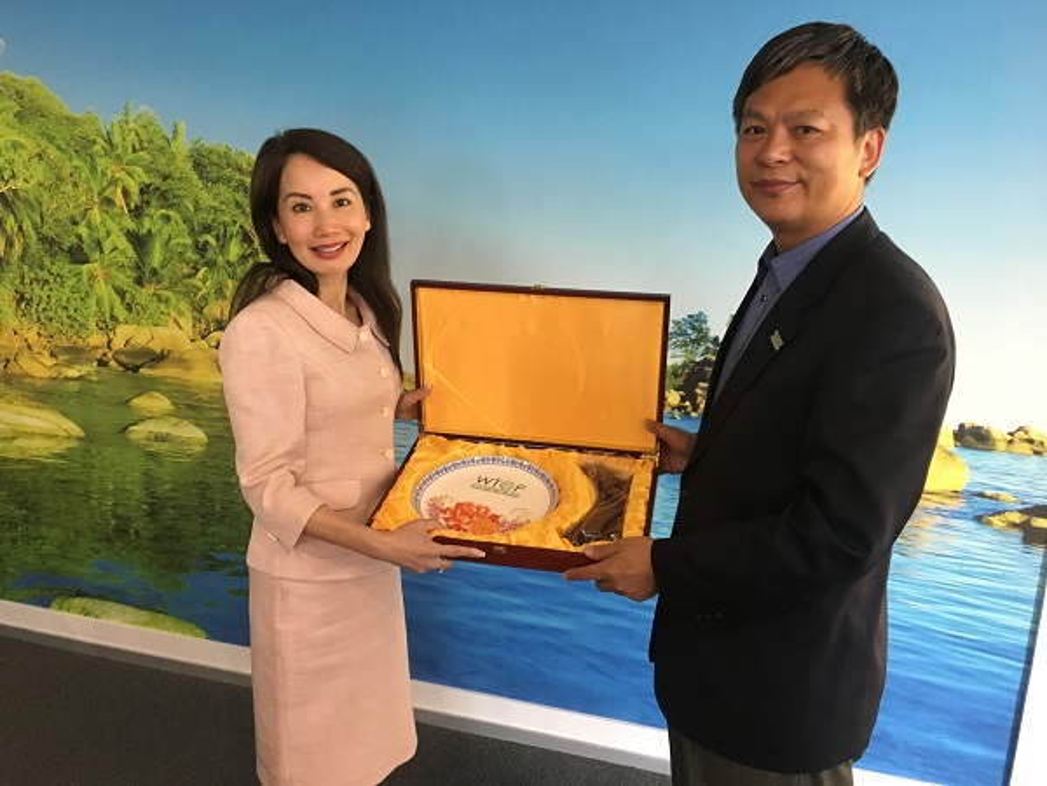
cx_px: 524
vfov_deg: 48.2
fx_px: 877
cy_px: 393
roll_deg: -2.9
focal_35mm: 29
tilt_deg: -12.9
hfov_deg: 61.7
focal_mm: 4.15
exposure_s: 1/20
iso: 200
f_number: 2.2
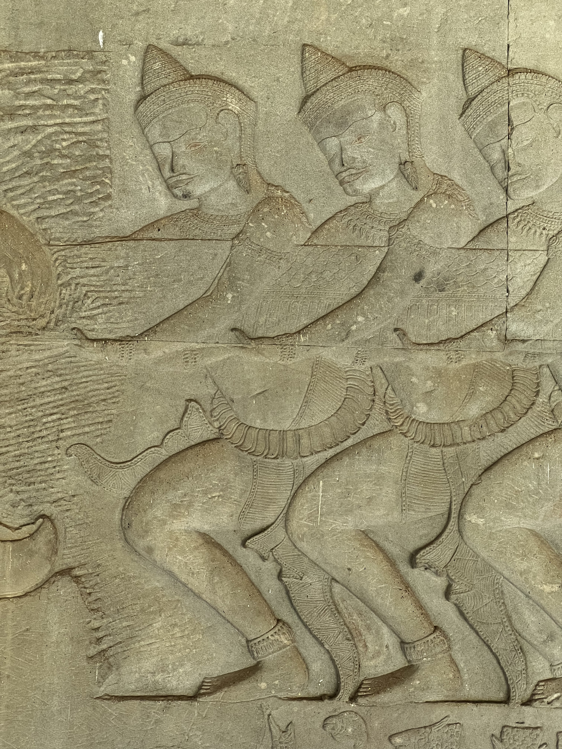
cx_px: 281
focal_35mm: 77
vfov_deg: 25.3
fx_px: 1667
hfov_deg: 19.1
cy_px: 374
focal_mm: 9
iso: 200
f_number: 2.8
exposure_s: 1/77
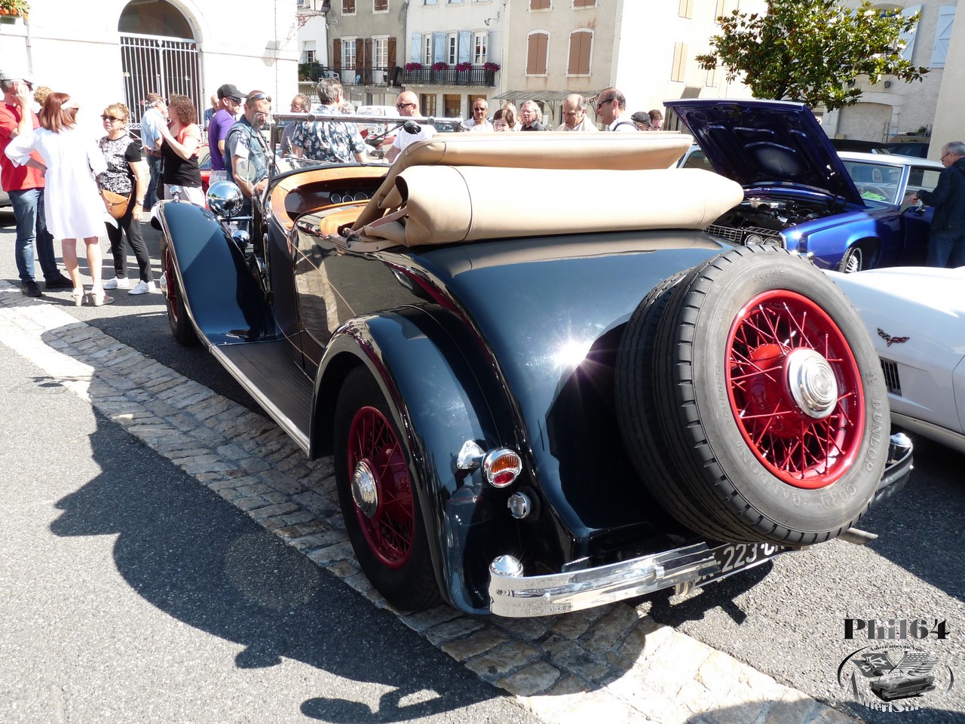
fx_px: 753
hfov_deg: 65.3
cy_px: 362
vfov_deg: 51.4
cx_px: 482
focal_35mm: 27
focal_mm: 4.8
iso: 100
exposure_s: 1/200
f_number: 4
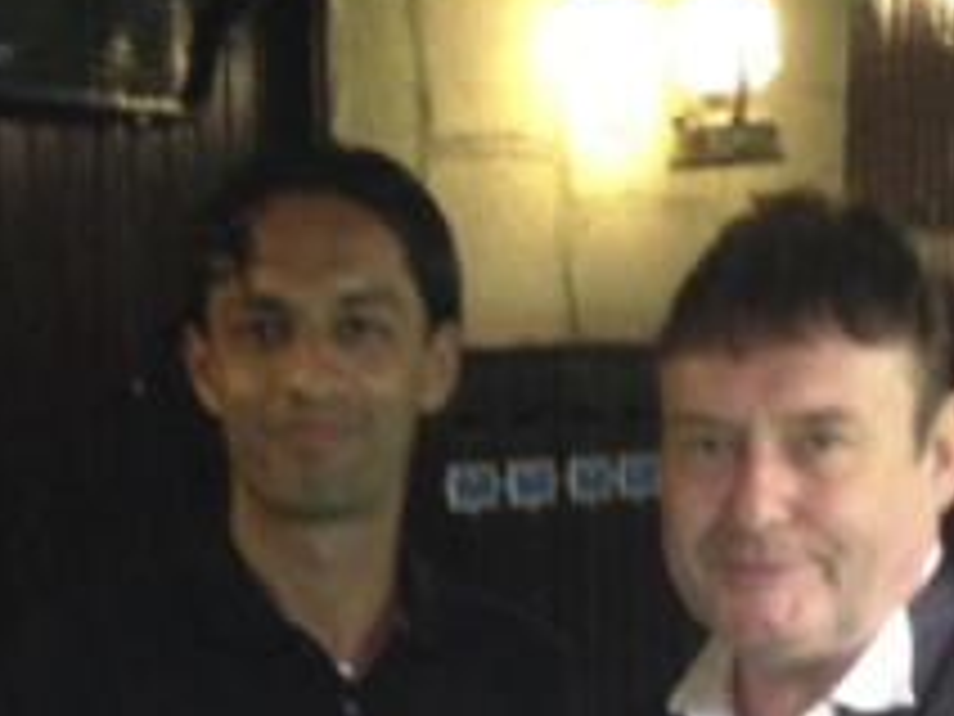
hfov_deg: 18.0
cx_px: 472
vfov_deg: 13.0
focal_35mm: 109
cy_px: 975
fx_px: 3004
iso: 500
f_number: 2.4
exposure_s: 1/15
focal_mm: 4.12
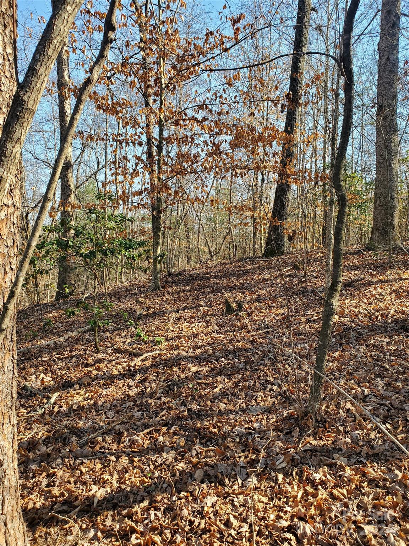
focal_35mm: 26
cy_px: 273
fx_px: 410
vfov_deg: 67.3
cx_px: 204
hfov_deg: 53.1
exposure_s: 1/352
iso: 50
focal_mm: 4.3
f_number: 2.4
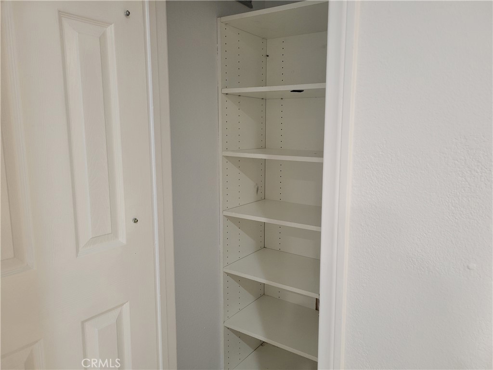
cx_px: 246
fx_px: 370
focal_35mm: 26
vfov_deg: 53.1
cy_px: 185
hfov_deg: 67.3
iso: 250
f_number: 1.8
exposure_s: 1/60
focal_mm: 5.4
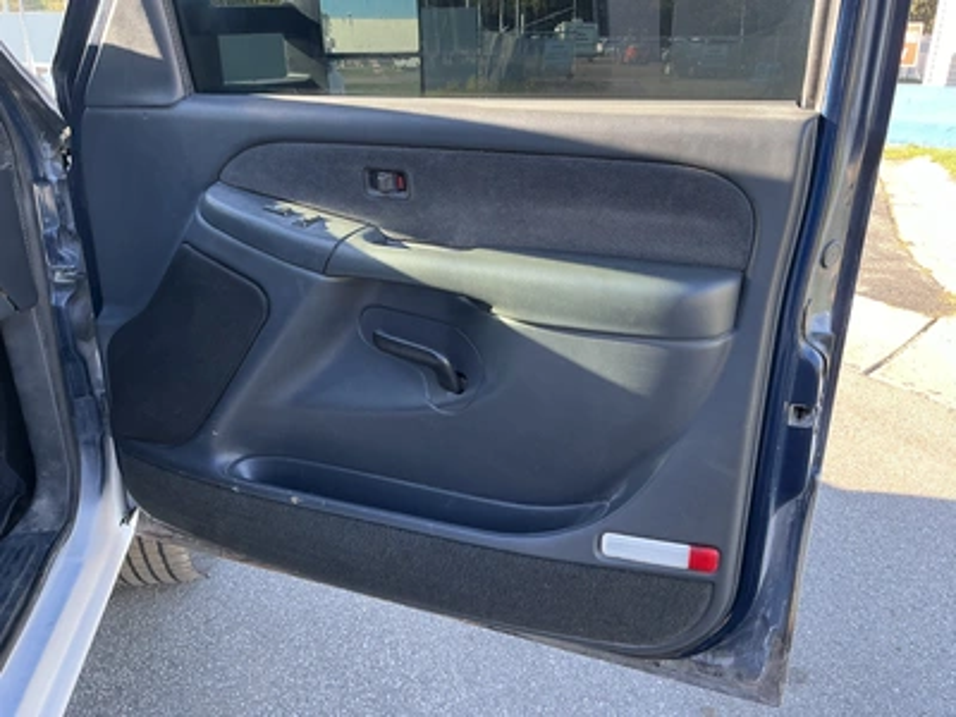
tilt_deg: -21.6
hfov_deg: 63.4
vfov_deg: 49.7
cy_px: 358
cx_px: 478
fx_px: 773
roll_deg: -0.4
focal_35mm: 28
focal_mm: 3
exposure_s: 1/122
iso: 50
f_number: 1.8
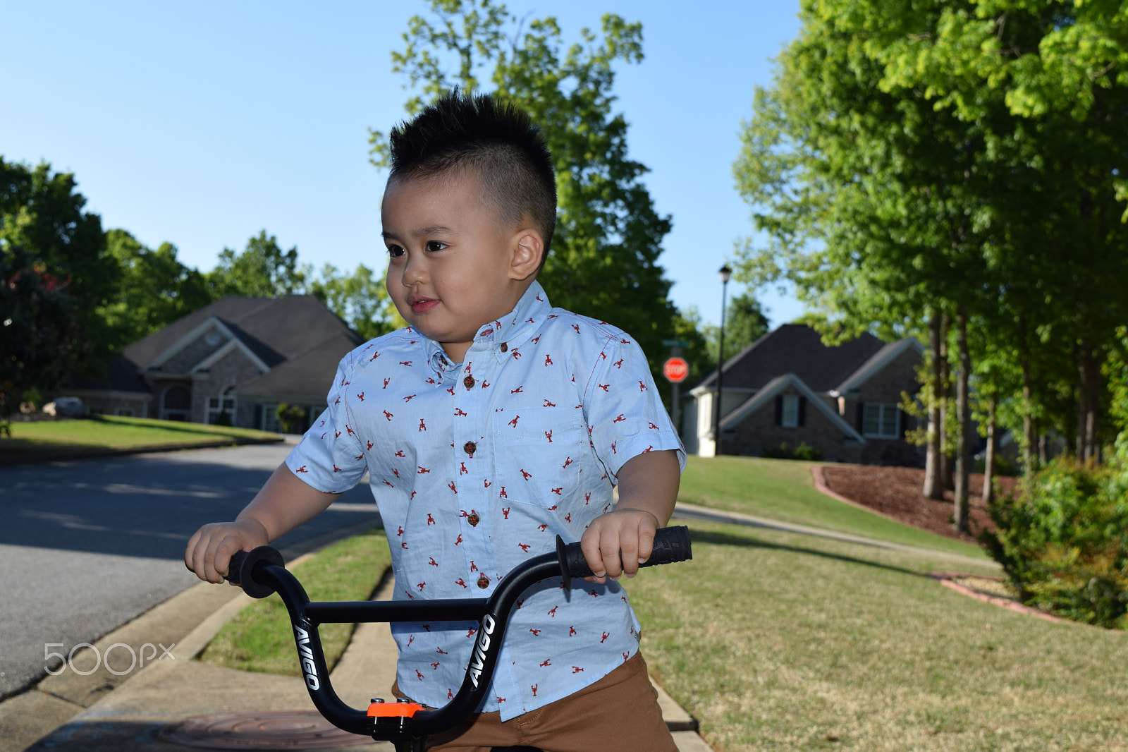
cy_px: 376
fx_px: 1645
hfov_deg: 37.9
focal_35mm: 52
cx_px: 564
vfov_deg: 25.7
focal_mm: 35
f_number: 9
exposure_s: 1/200
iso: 100
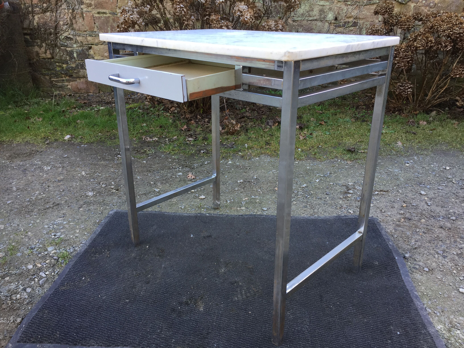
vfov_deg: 48.2
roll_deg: -0.7
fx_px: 389
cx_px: 232
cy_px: 174
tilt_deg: -23.0
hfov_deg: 61.7
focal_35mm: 29
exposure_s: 1/100
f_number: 2.2
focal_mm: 4.15
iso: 32
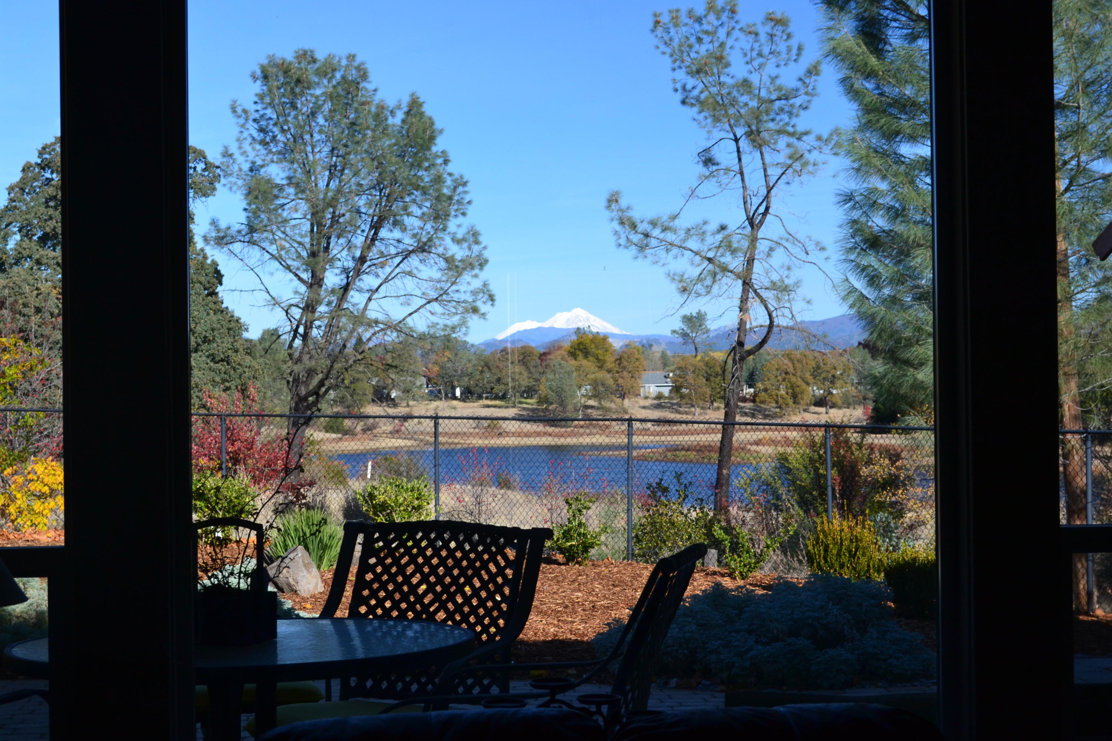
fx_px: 1946
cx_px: 556
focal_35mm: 63
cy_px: 370
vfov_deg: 21.6
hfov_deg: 31.9
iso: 400
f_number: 9
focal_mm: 42
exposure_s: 1/160
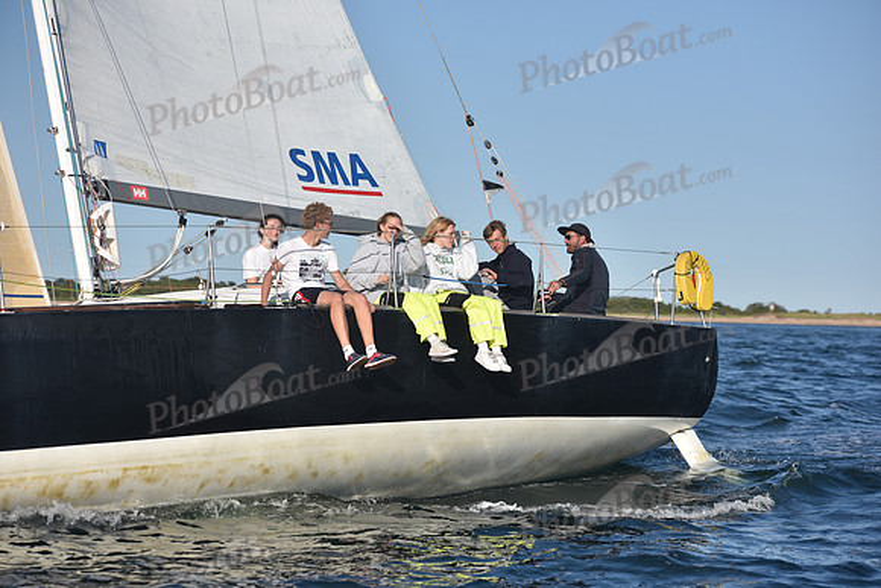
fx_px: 2325
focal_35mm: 95
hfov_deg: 21.5
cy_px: 294
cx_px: 440
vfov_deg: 14.4
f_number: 4.5
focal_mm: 95
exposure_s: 1/1600
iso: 250
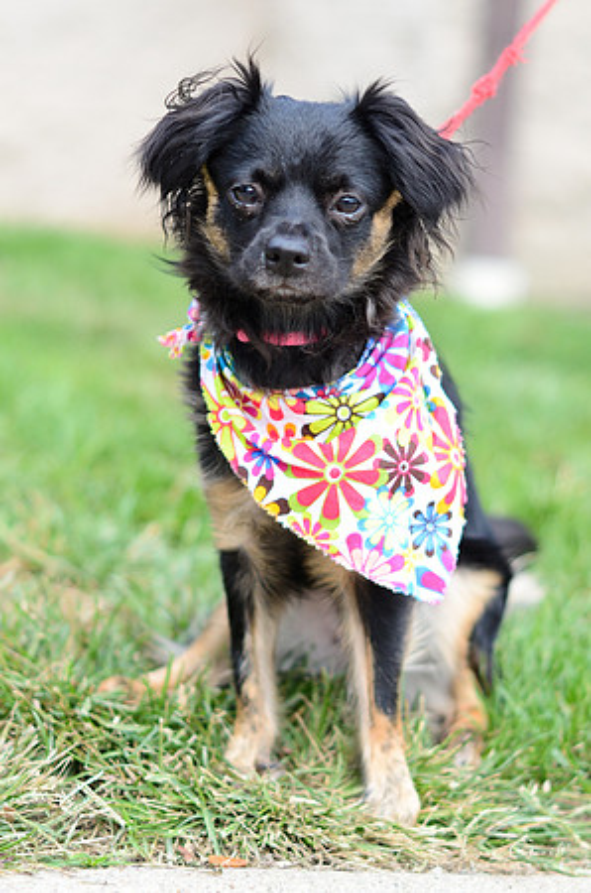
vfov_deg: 27.0
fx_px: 1855
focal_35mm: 75
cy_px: 446
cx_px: 296
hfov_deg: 18.1
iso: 400
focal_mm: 50
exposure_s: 1/1600
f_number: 2
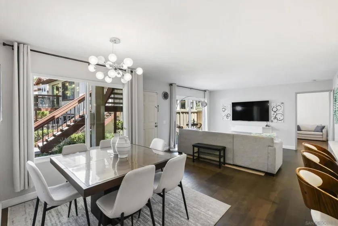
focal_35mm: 16
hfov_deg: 96.7
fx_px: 150
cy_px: 113
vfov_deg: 73.8
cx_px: 169
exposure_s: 1/3
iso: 500
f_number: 8
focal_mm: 16
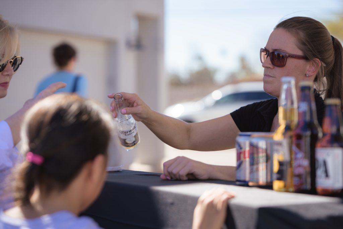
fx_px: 1105
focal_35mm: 116
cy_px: 114
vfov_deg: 11.8
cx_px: 172
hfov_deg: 17.6
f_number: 3.5
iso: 110
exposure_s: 1/1250
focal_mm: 116
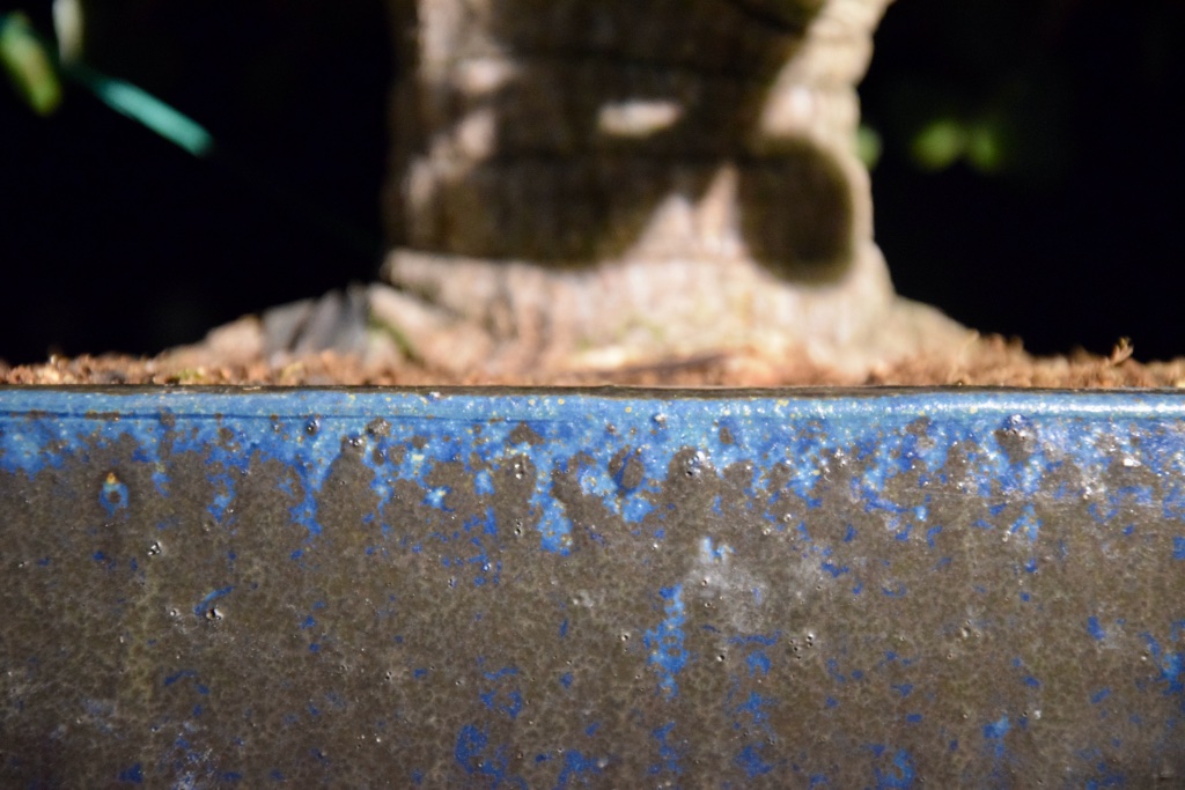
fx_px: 5185
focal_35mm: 158
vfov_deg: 8.7
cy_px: 395
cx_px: 592
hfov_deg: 13.0
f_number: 5.6
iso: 4500
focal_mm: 105
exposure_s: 1/60
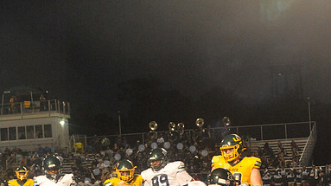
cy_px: 246
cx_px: 165
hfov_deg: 16.9
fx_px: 1114
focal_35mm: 127
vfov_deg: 9.4
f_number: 5
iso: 6400
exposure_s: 1/250
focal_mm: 80
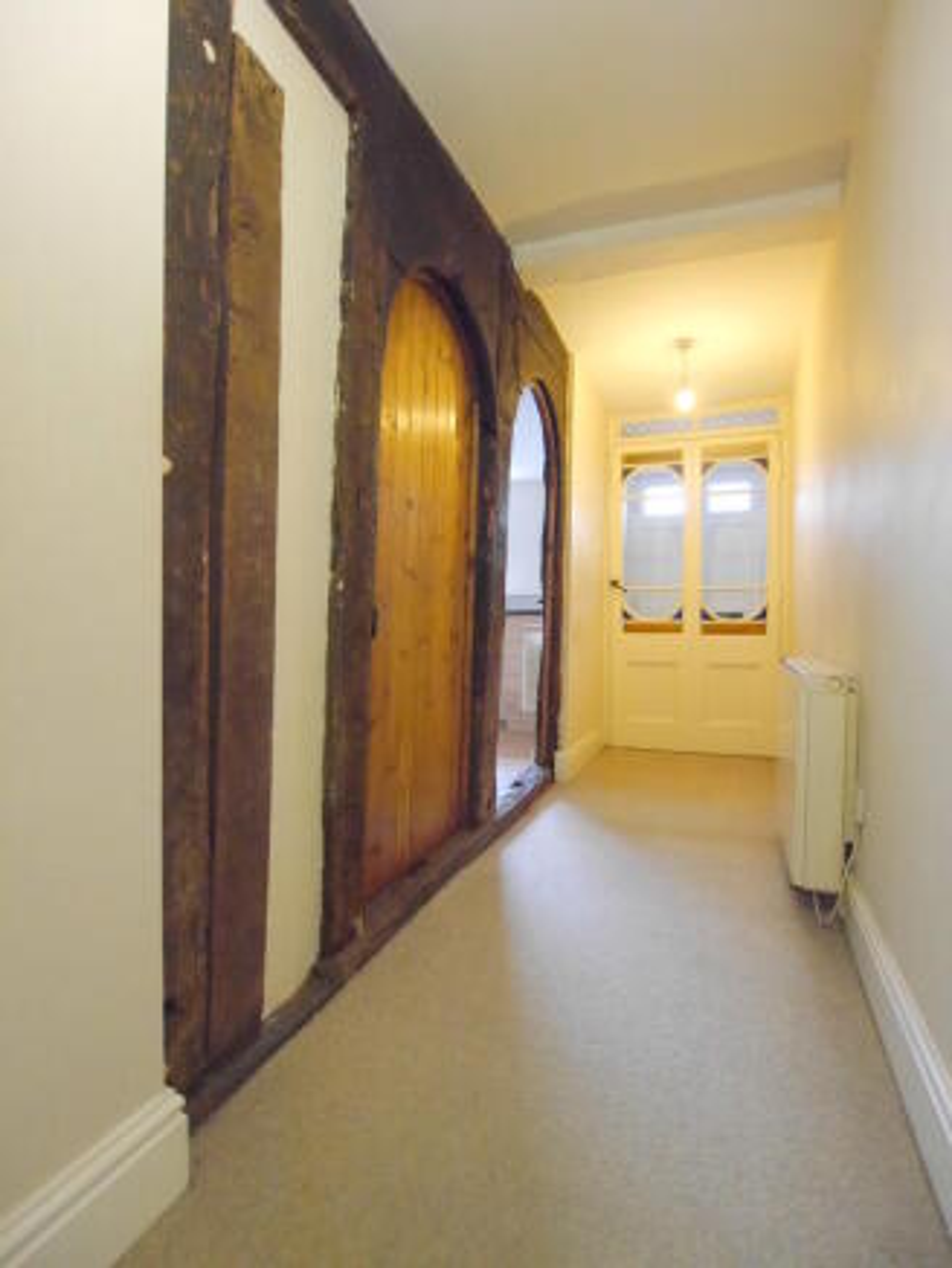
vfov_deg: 87.7
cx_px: 476
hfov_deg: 71.6
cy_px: 634
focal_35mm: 18
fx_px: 660
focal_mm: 9
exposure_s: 1/40
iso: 3200
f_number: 4
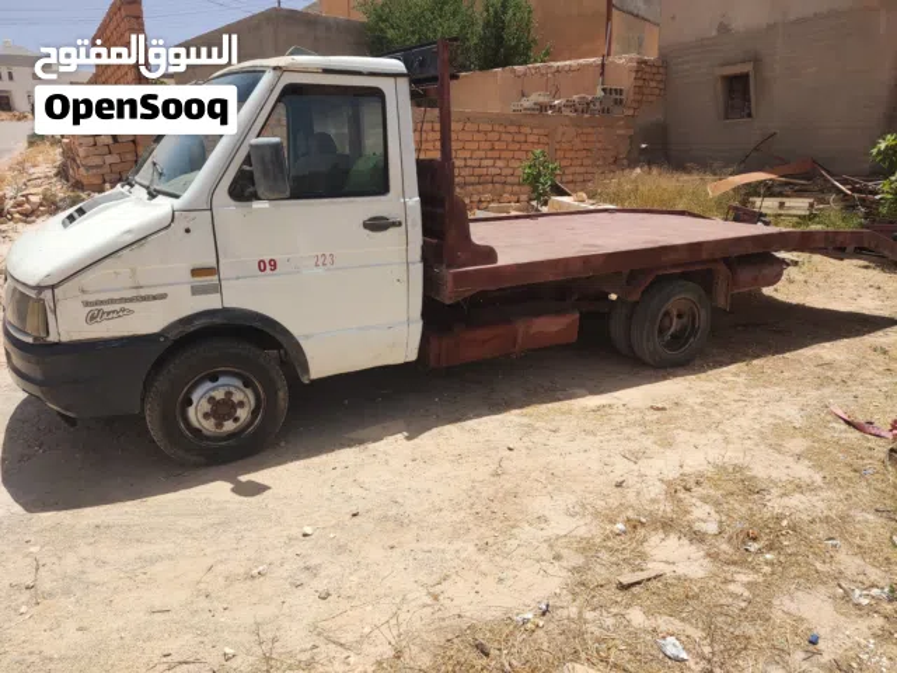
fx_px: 648
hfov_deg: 69.4
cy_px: 336
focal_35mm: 25
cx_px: 448
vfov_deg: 54.9
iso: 50
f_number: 1.79
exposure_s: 1/1515
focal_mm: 4.71
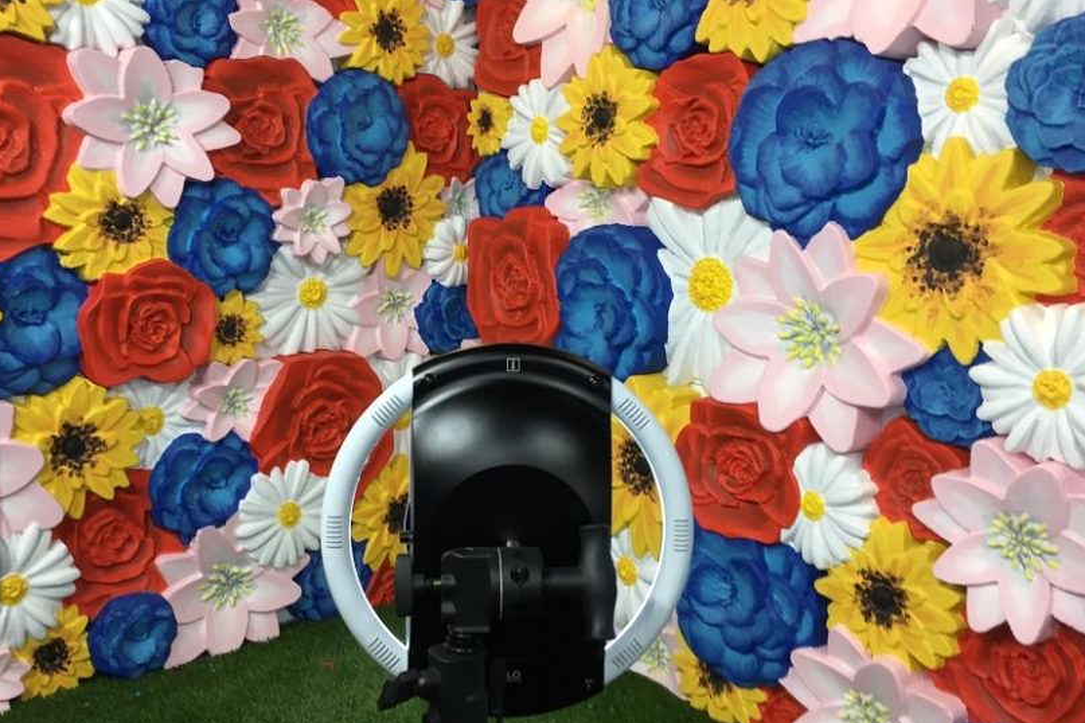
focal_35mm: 31
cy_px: 363
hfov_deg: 60.3
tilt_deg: -4.5
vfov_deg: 42.3
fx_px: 934
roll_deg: -2.8
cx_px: 547
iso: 64
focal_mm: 4.15
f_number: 2.2
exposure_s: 1/30
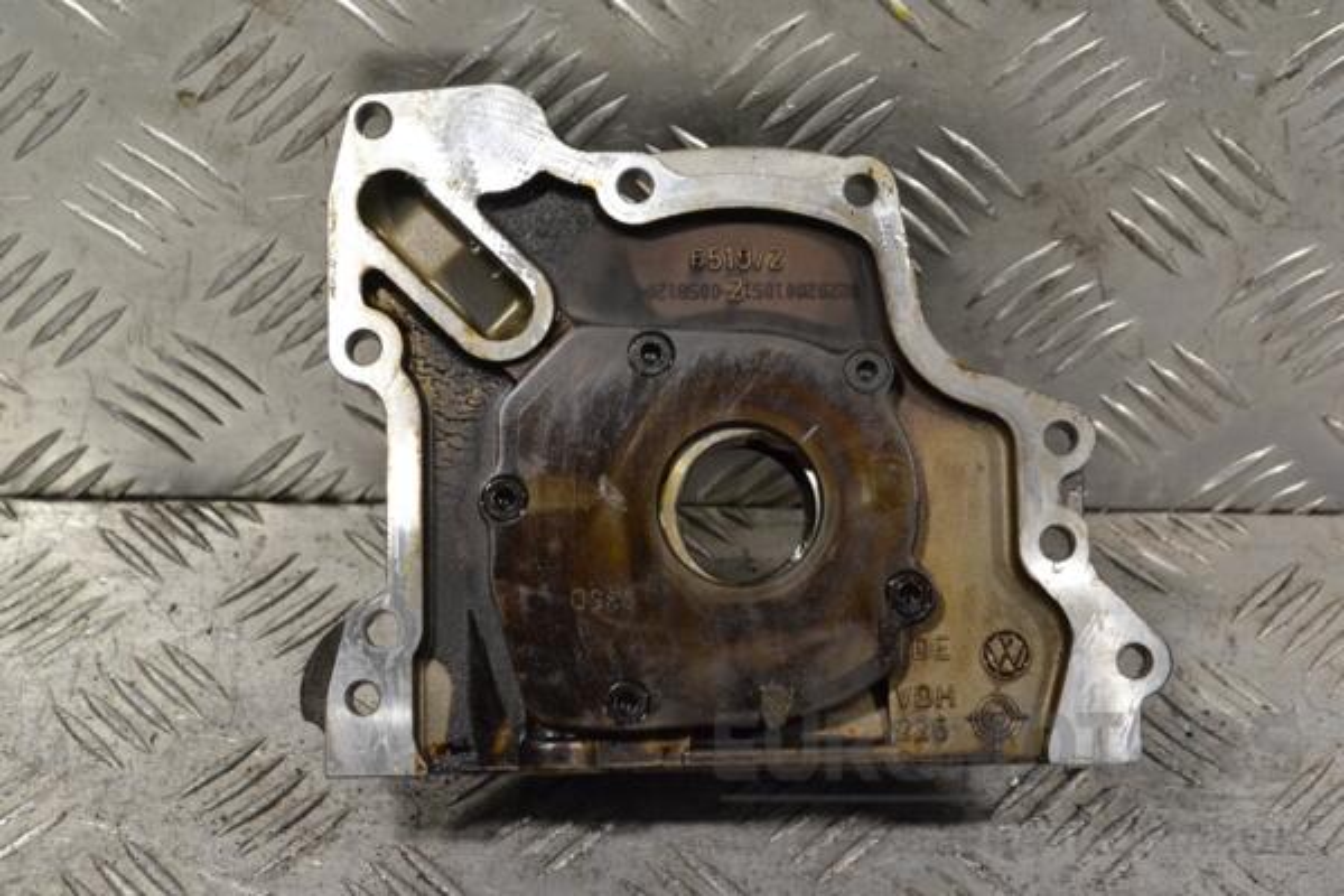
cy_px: 448
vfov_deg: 19.7
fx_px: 2576
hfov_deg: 29.2
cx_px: 672
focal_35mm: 69
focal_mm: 46
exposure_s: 1/320
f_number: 9
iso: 3200
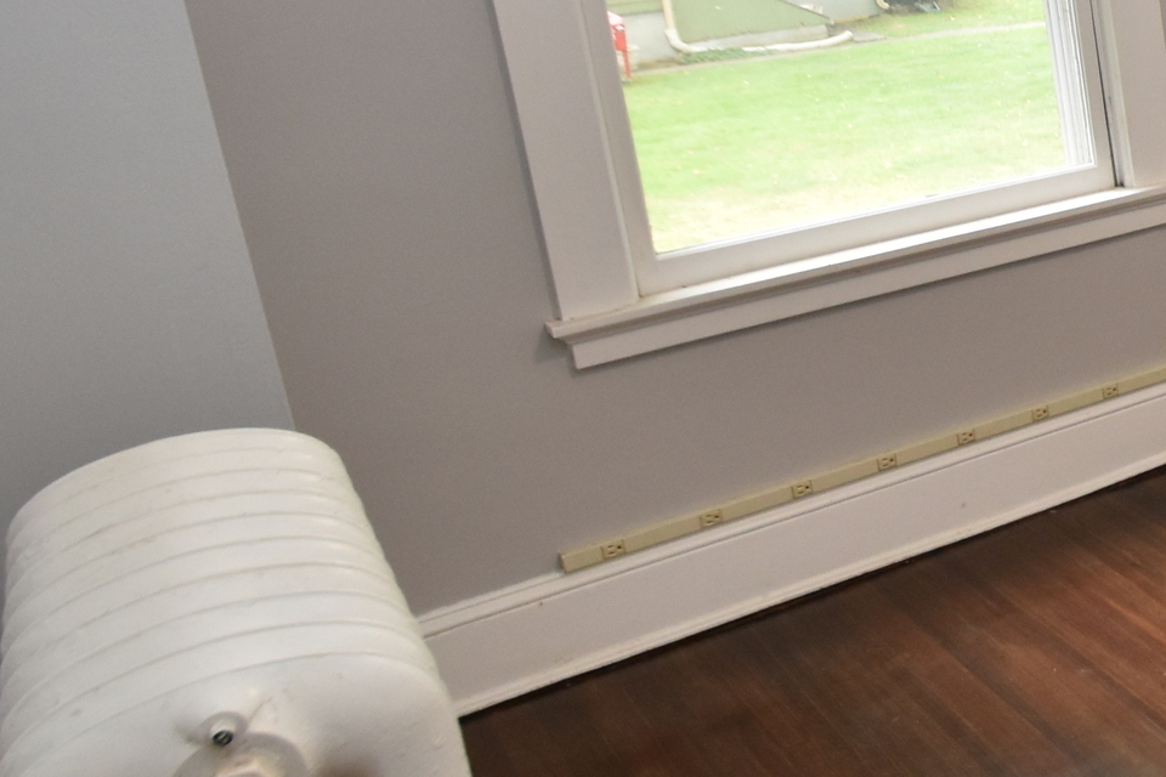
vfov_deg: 27.2
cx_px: 1719
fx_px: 1555
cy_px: 95
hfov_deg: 28.3
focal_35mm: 48
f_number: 5.6
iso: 800
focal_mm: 10
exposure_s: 1/100
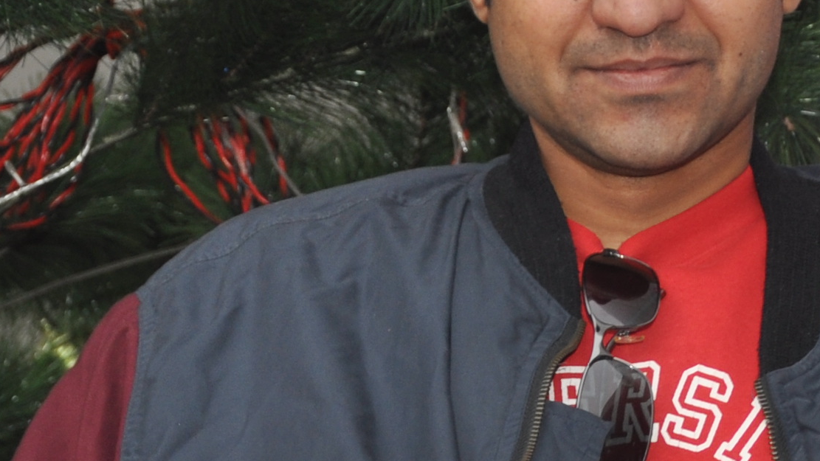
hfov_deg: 7.1
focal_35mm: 303
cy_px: 448
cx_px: 576
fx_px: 6588
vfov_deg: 4.0
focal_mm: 50
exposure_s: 1/60
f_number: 5
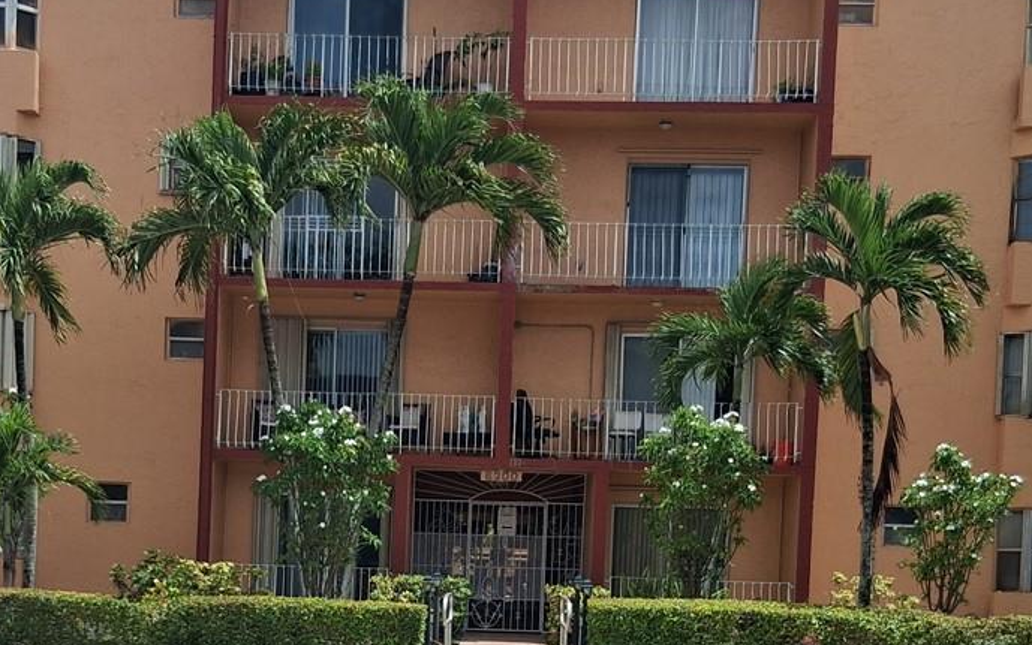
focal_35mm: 64
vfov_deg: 19.7
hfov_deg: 31.7
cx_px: 347
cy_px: 642
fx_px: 1800
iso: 25
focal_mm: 3.98
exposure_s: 1/741
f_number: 1.8
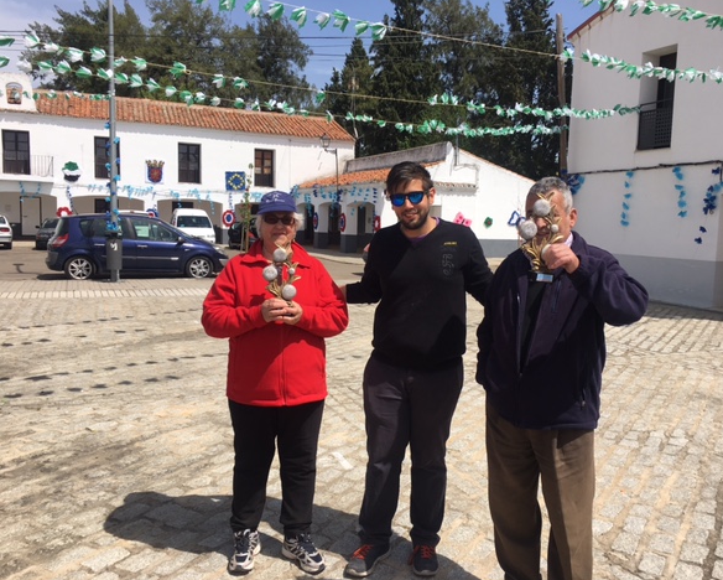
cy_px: 291
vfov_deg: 47.2
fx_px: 664
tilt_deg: -4.6
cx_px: 394
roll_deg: -1.8
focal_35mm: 31
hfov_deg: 57.1
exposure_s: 1/2137
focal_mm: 4.15
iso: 25
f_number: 2.2
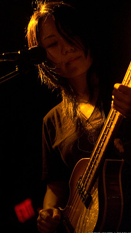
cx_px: 77
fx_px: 692
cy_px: 117
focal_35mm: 112
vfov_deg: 19.1
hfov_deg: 10.8
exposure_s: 1/80
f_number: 2.8
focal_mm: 70
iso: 1600
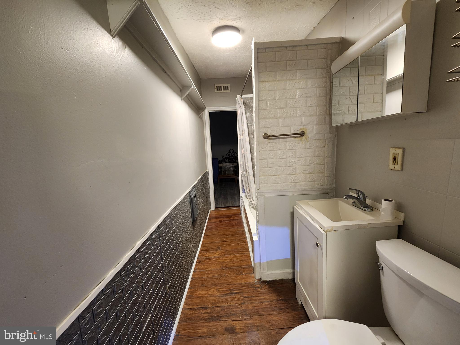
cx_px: 230
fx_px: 173
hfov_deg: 106.2
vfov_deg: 89.9
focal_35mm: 13
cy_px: 172
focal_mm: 2.2
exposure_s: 1/30
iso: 320
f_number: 2.2
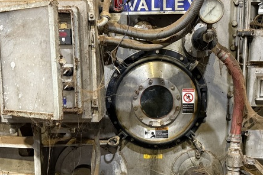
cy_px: 115
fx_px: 329
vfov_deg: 29.7
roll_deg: +0.3
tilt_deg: -8.6
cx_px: 139
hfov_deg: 43.6
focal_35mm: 45
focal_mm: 6.76
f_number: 1.78
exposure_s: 1/40
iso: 1000
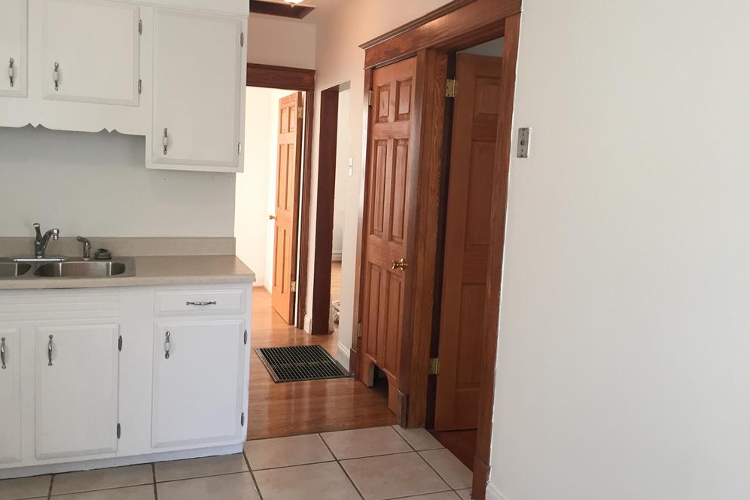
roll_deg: -1.6
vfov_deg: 42.3
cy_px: 237
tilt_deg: -5.6
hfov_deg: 60.3
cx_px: 375
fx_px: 646
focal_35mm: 31
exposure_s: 1/30
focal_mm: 4.15
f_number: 2.2
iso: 50
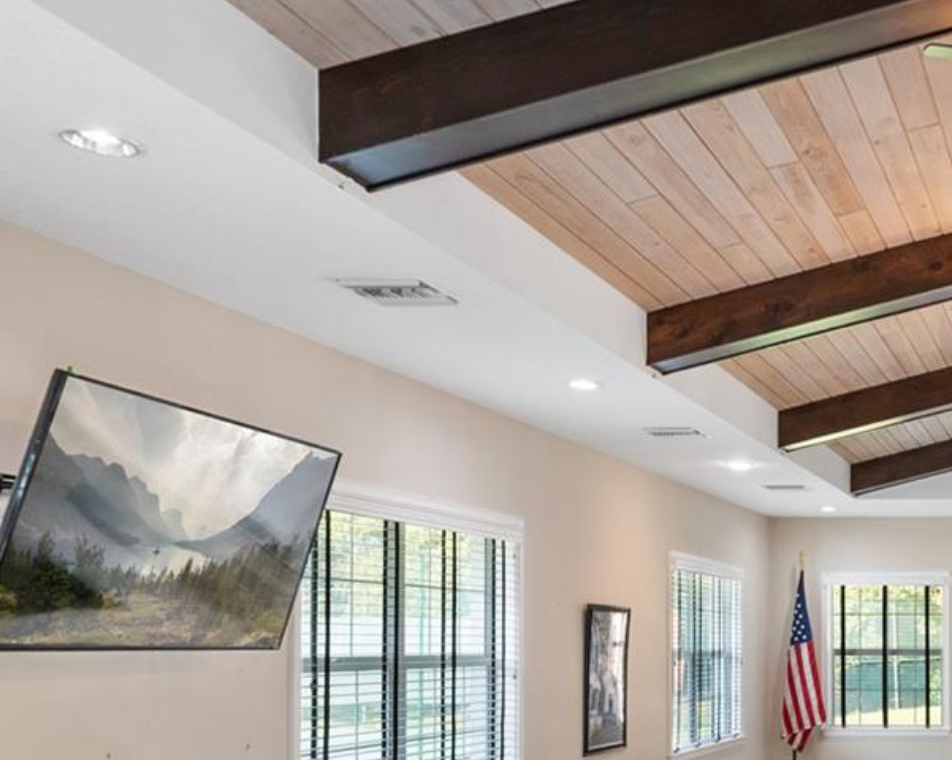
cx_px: 1045
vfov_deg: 36.1
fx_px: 1161
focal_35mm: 41
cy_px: 461
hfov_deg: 37.4
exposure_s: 1/2.5
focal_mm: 16.5
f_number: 6.3
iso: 200
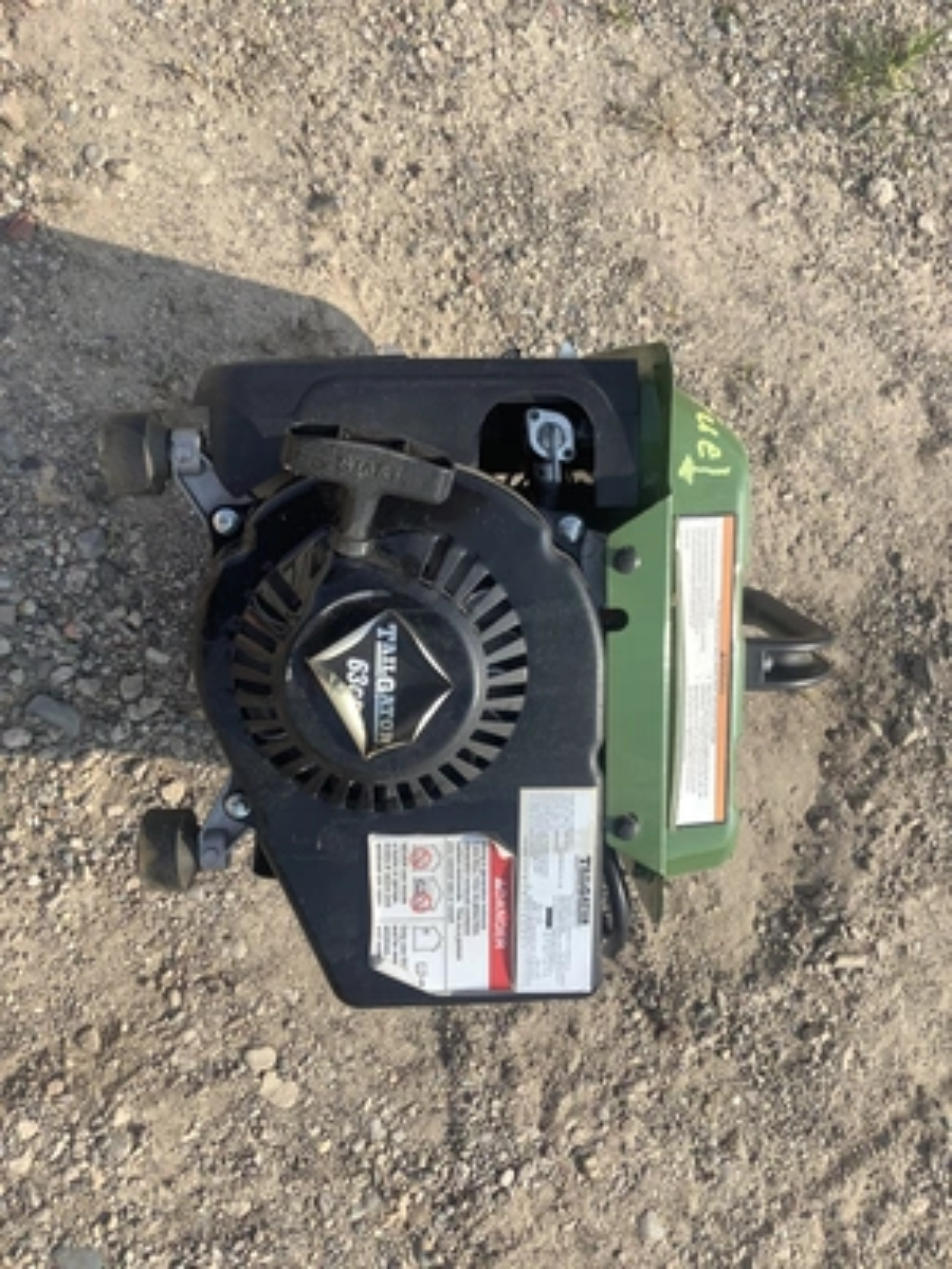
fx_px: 1137
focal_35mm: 31
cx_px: 476
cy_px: 634
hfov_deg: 45.4
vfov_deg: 58.4
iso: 25
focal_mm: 3.3
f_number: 2.4
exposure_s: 1/947
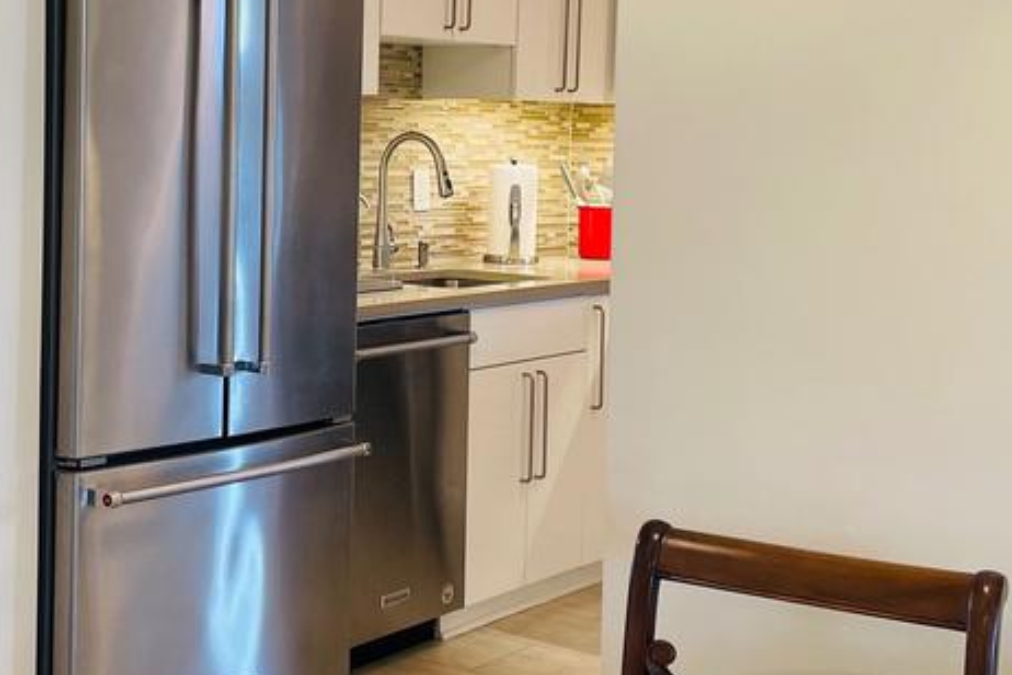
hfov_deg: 33.0
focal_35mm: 60
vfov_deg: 22.6
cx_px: 318
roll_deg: -0.3
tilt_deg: -4.1
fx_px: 1687
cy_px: 245
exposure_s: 1/60
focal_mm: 4.2
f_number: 1.6
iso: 100
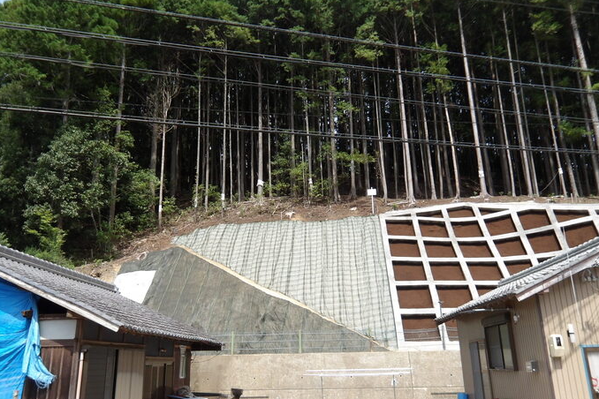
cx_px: 292
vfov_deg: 45.0
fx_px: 482
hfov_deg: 63.7
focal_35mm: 29
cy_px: 206
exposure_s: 1/769
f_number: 3
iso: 100
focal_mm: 4.9
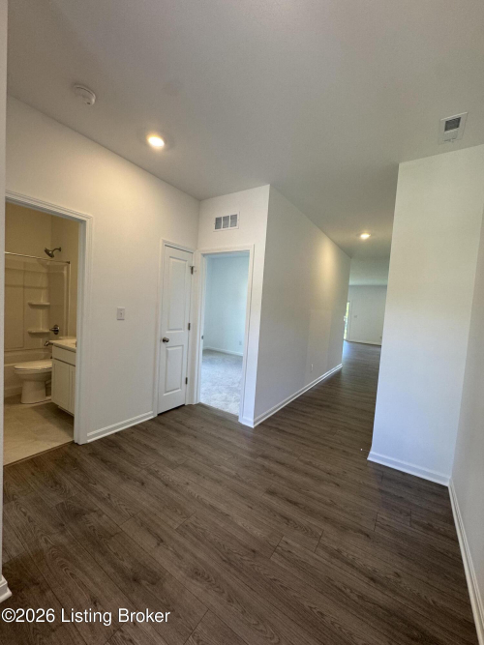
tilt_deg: -4.1
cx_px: 242
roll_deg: -3.9
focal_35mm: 14
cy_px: 322
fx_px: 261
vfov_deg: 102.1
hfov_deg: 85.7
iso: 125
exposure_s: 1/120
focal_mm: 2.22
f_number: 2.2
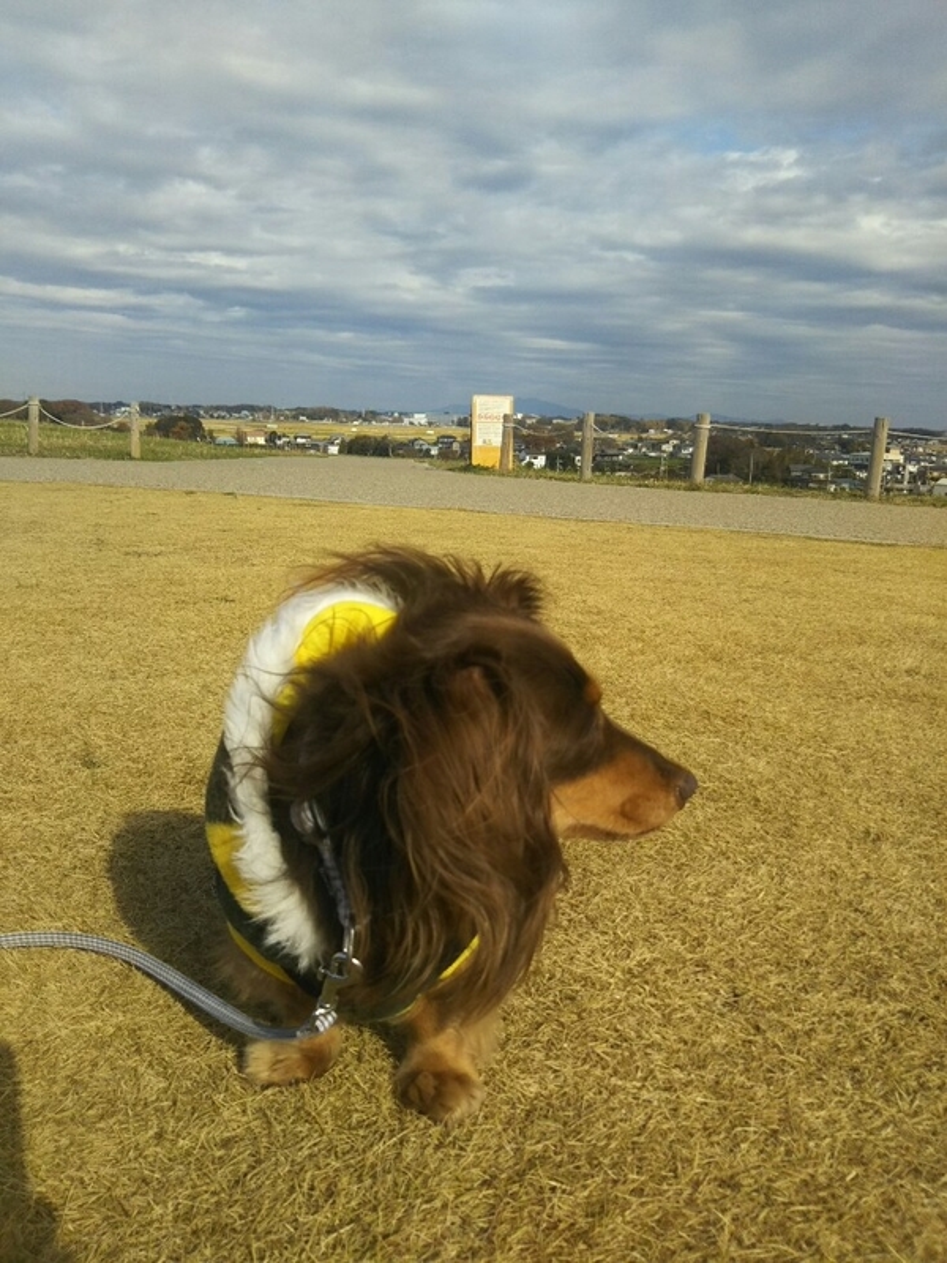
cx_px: 474
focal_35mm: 30
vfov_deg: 60.0
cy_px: 632
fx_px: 1094
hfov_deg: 46.8
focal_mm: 4
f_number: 2.2
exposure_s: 1/1413
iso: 25
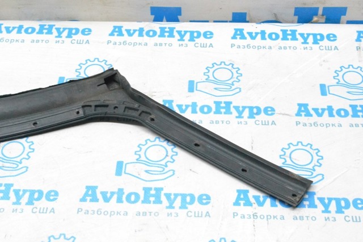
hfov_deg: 29.9
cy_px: 121
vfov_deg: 20.1
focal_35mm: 68
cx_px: 182
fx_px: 680
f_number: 9
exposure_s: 1/160
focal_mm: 45
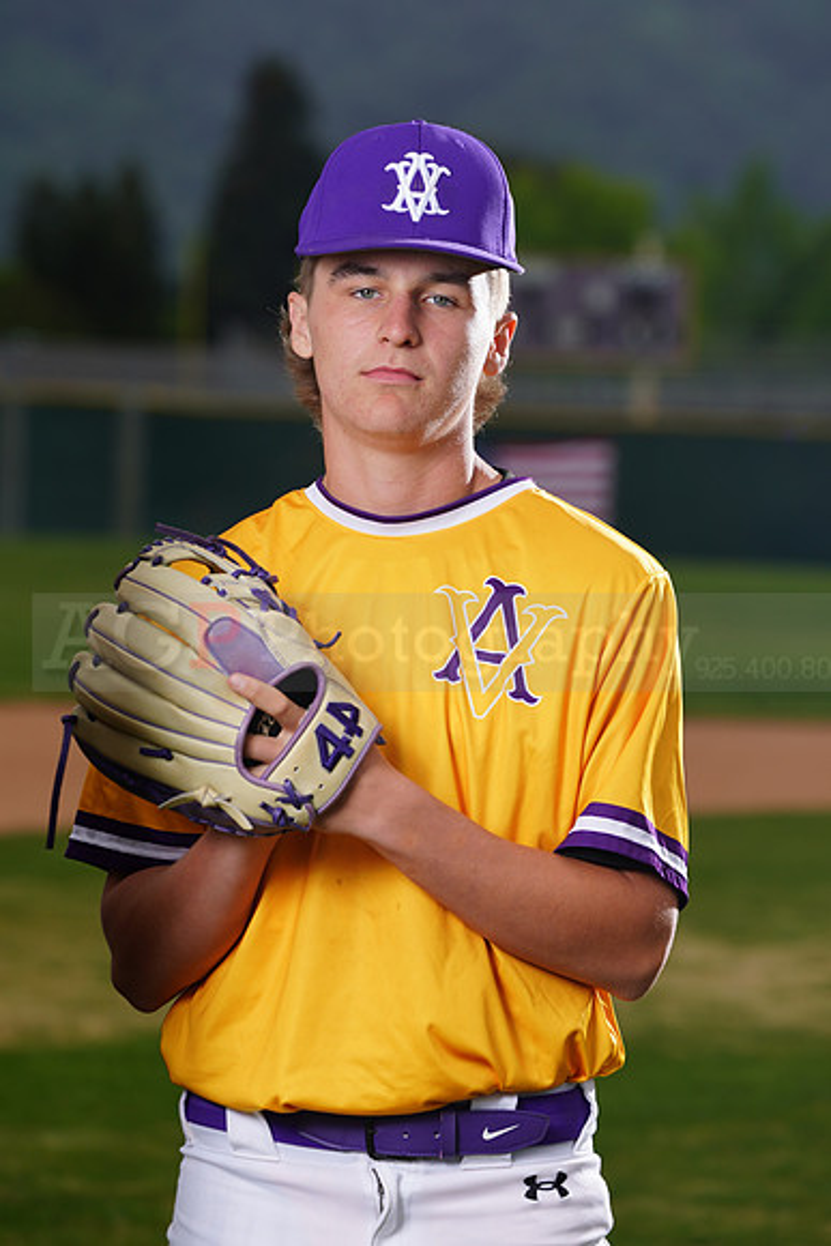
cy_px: 623
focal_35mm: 221
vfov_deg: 9.3
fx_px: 7647
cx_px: 416
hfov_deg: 6.2
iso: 100
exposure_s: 1/250
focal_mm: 221
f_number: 8
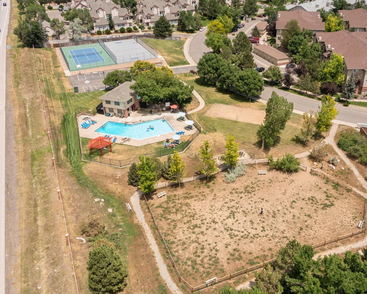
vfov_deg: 45.8
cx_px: 221
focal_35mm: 32
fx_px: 348
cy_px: 148
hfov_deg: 55.2
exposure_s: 1/320
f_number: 5.6
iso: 100
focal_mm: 10.26
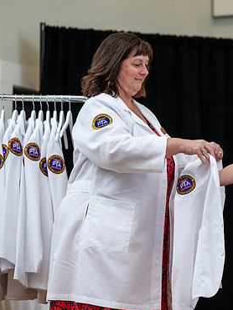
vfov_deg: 11.4
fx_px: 1554
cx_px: 238
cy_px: 161
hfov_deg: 8.5
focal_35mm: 173
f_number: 3.5
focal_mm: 115
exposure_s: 1/200
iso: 1600
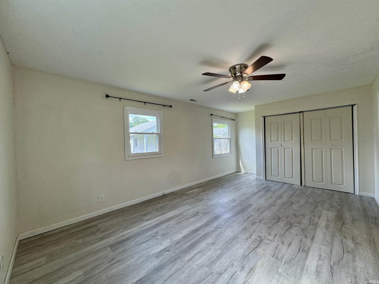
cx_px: 190
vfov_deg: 85.7
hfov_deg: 102.1
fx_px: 153
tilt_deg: -0.8
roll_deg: +1.7
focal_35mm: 14
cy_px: 142
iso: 50
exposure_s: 1/120
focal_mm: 2.22
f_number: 2.2
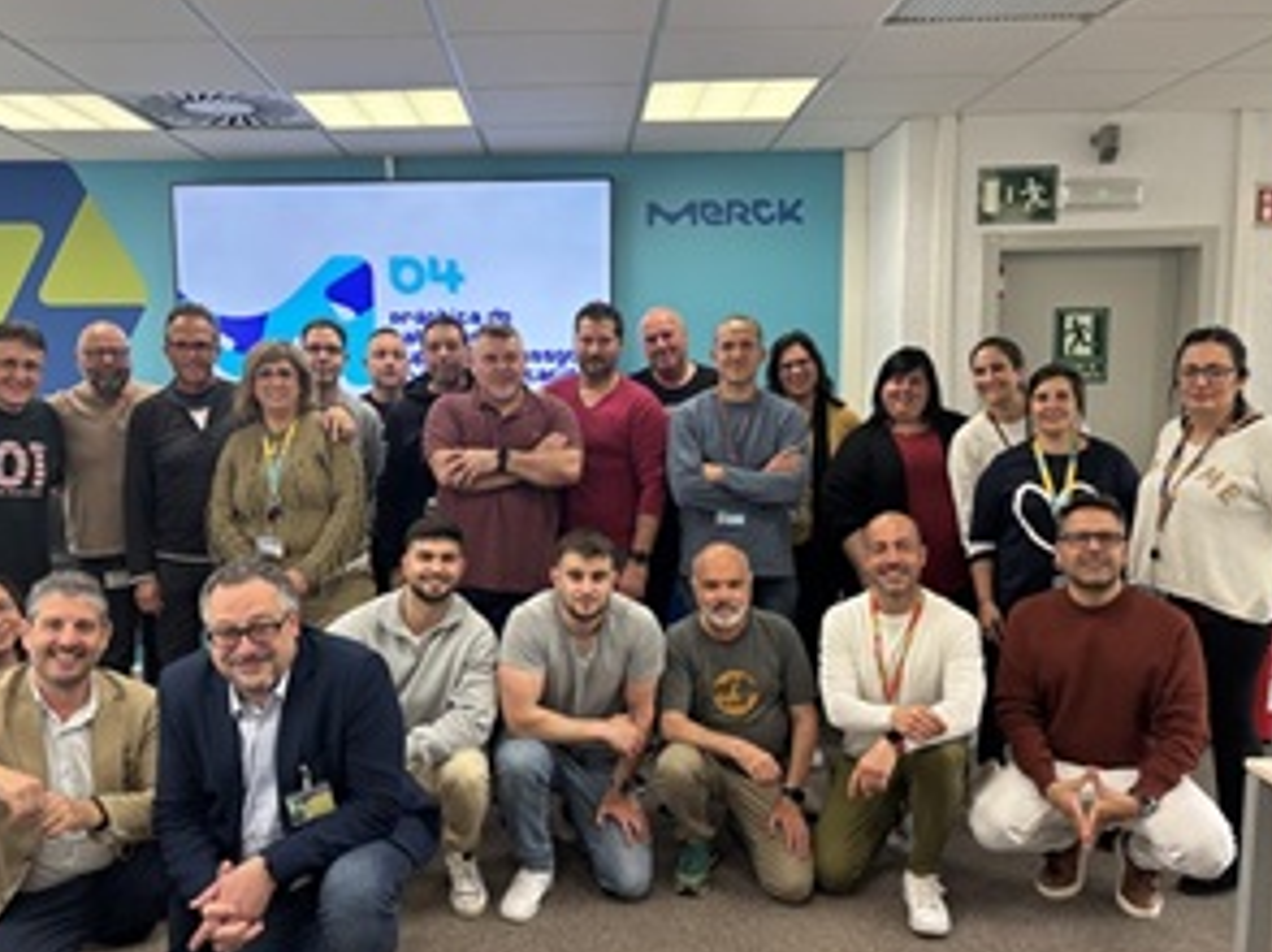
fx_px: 1138
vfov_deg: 45.4
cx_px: 562
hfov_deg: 58.2
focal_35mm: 31
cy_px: 511
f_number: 1.6
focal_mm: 5.96
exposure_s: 1/100
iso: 125
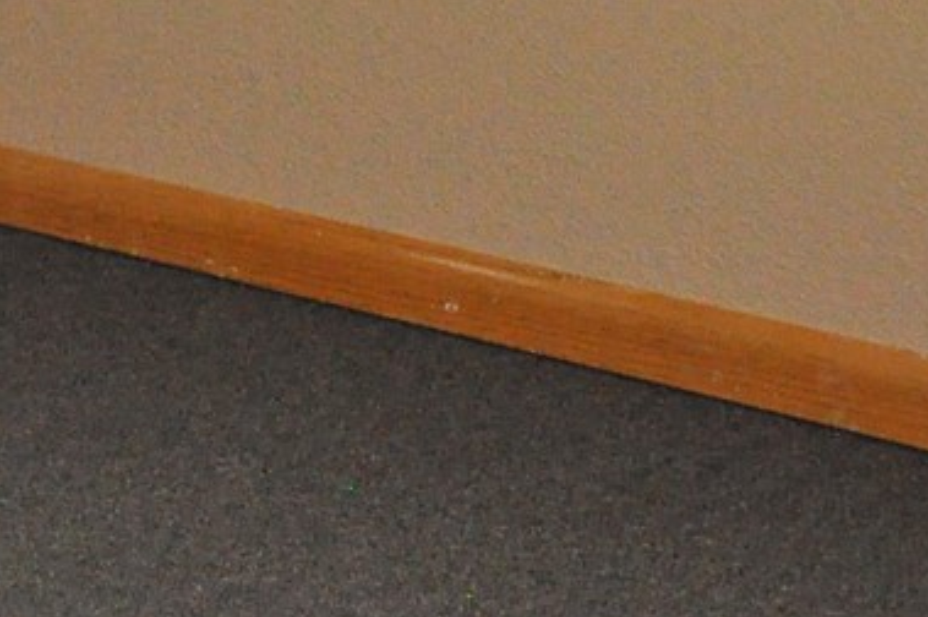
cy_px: -579
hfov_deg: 11.0
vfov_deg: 7.8
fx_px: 4333
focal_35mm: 168
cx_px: -1016
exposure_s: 1/60
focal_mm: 25
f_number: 5.6
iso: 3200
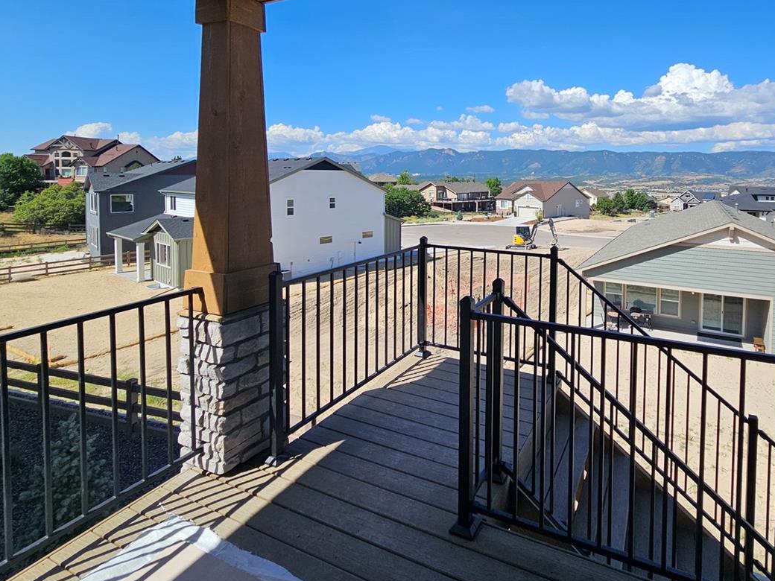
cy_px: 188
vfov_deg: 69.3
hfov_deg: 86.3
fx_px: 403
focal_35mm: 18
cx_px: 475
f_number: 2.2
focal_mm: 2.2
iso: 50
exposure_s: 1/2302
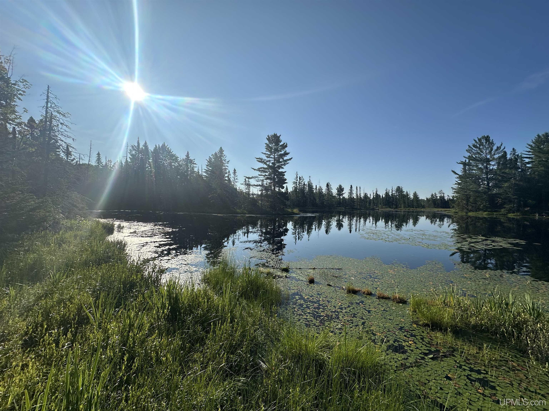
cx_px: 274
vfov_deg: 85.7
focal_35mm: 14
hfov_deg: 102.1
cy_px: 206
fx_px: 222
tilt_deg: +1.2
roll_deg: -0.5
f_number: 2.2
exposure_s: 1/4000
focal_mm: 2.22
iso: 50
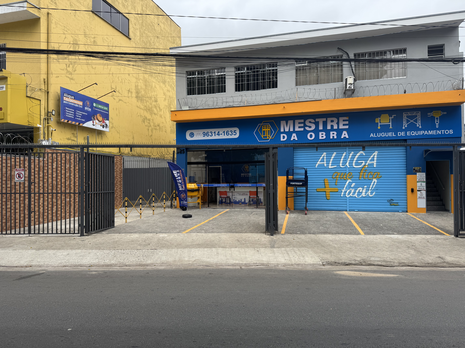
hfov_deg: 71.6
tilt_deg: +0.9
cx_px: 232
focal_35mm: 24
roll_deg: +0.9
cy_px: 174
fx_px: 322
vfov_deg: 56.8
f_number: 1.78
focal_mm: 6.76
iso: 80
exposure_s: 1/1215
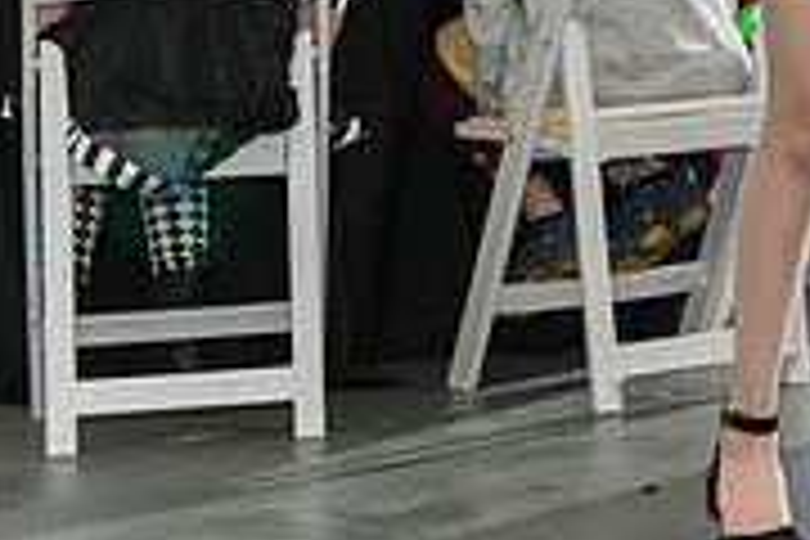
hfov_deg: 12.6
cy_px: -308
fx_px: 3487
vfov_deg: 8.6
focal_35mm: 155
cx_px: 1184
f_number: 3.5
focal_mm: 48
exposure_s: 1/100
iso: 800
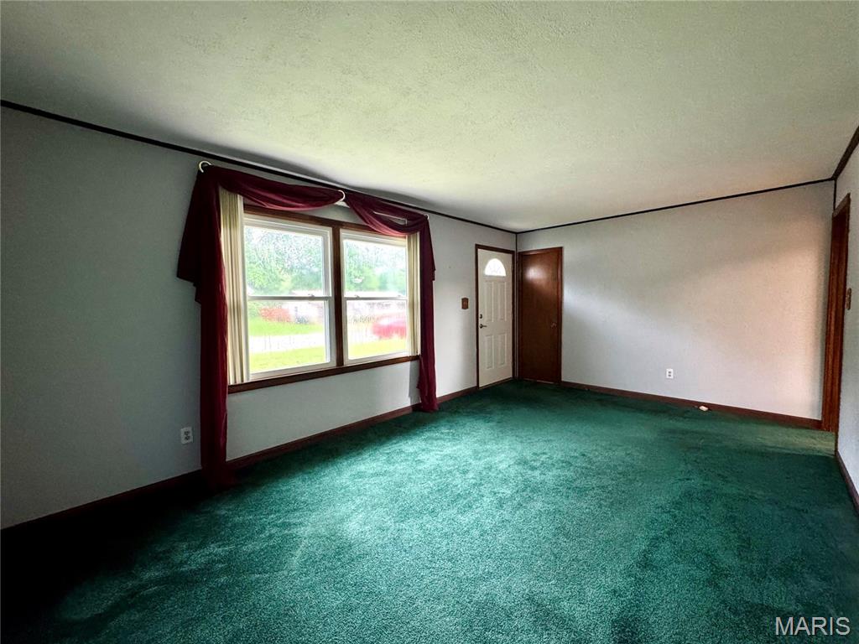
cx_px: 430
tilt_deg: -4.2
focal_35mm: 14
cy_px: 322
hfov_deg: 102.1
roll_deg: +0.6
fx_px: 347
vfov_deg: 85.7
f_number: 2.2
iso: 500
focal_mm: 2.22
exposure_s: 1/60
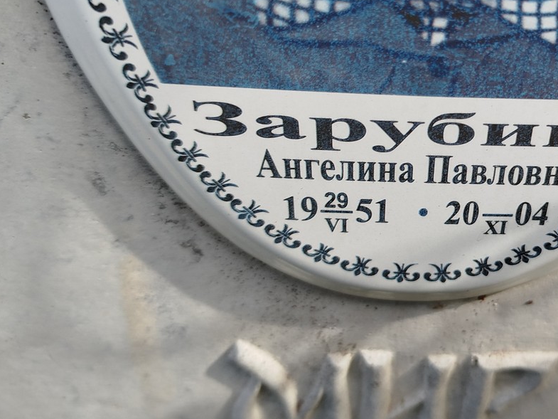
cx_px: 418
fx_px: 709
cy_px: 165
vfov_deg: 32.8
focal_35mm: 44
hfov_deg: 41.7
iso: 50
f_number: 1.7
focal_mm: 5.31
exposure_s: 1/128
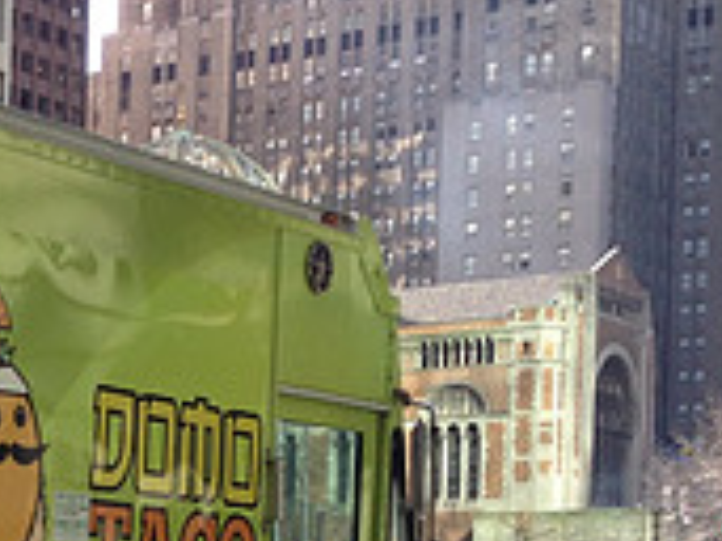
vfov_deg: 12.8
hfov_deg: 15.8
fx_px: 2334
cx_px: -431
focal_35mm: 112
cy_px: 678
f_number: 2.4
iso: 50
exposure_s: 1/204
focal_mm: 4.13
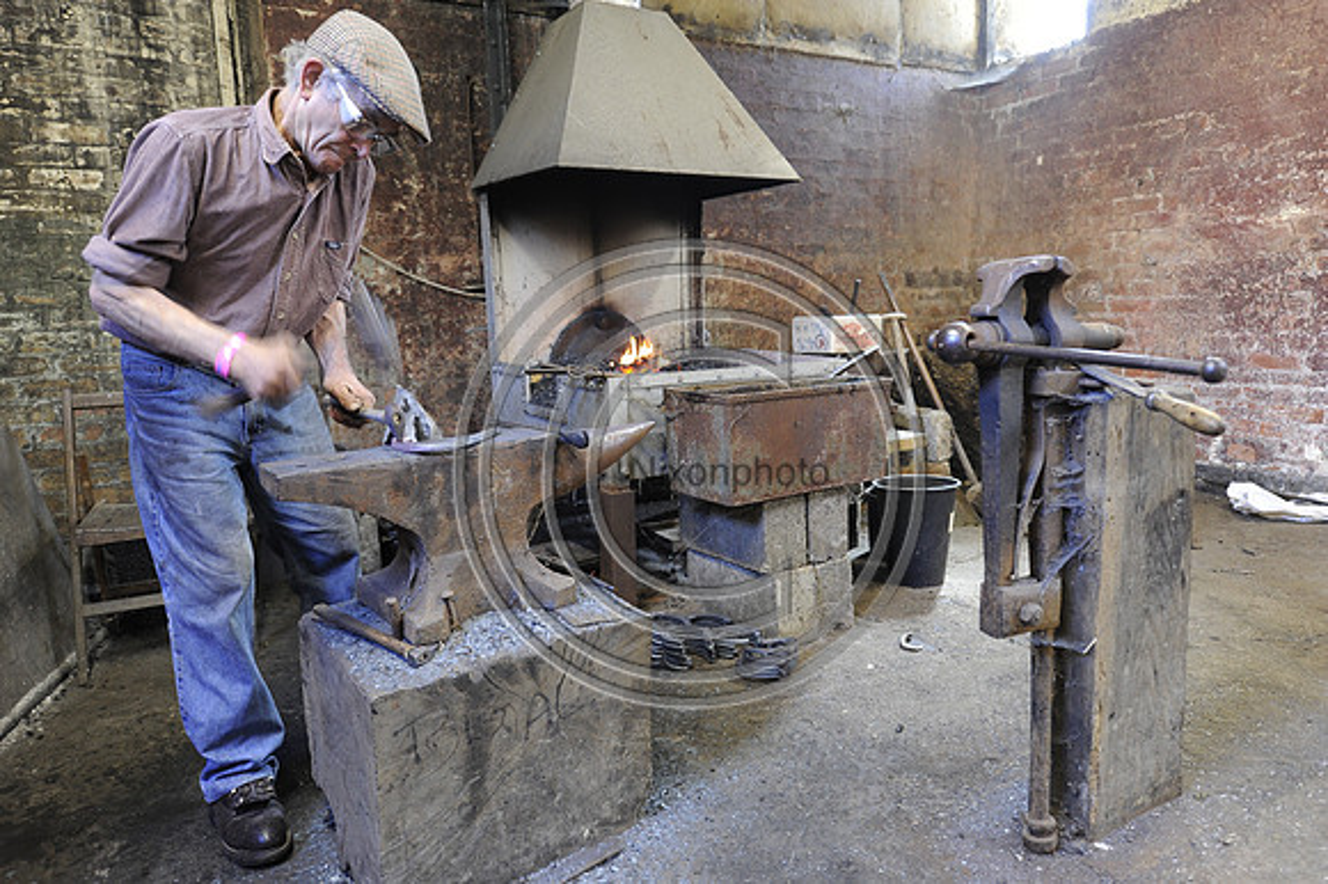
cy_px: 442
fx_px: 885
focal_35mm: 24
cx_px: 664
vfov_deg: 53.1
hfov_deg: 73.8
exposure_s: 1/50
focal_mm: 24
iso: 1600
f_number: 3.2
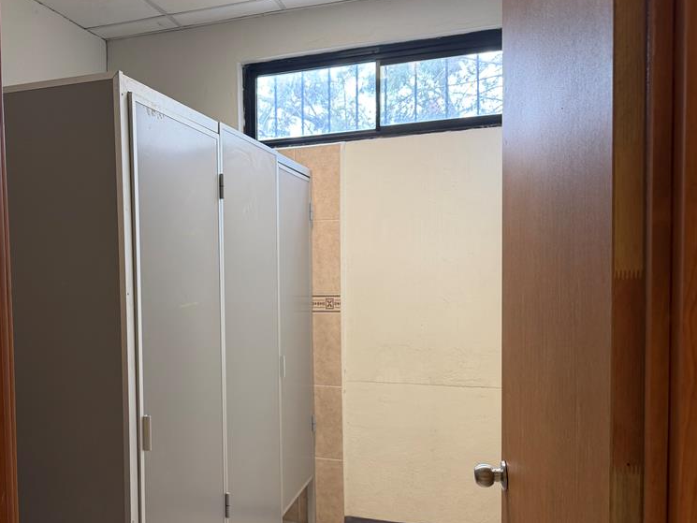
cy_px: 302
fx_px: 665
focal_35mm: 33
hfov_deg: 54.1
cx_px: 226
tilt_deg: -2.9
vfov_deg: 42.8
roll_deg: +1.6
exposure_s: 1/60
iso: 160
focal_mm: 6.76
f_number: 1.78
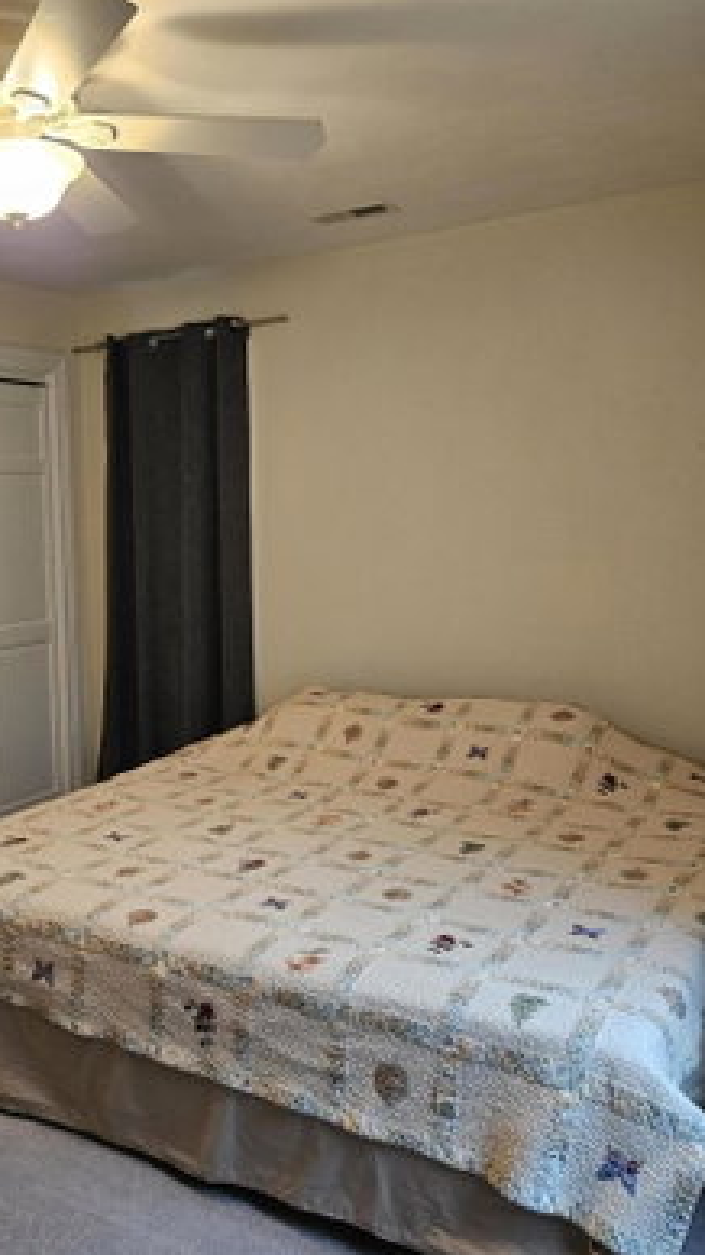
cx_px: 162
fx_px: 1031
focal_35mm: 31
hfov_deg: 36.7
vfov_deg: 62.6
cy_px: 618
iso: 640
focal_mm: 5.4
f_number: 1.8
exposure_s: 1/120
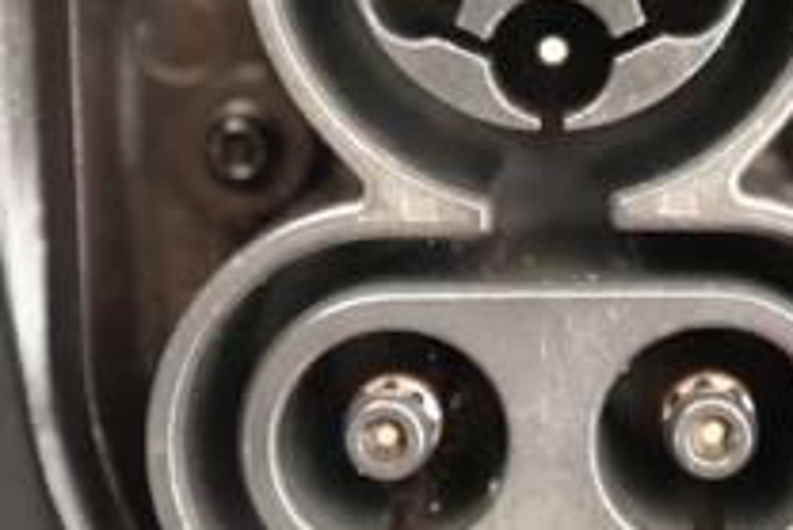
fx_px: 1896
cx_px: 572
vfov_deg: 15.7
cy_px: 15
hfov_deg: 23.4
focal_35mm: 86
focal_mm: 28
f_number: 2.8
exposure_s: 1/13
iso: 12800
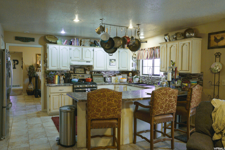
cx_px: 112
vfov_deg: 45.0
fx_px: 181
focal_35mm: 29
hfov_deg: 63.6
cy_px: 75
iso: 3200
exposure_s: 1/60
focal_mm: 29
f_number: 8
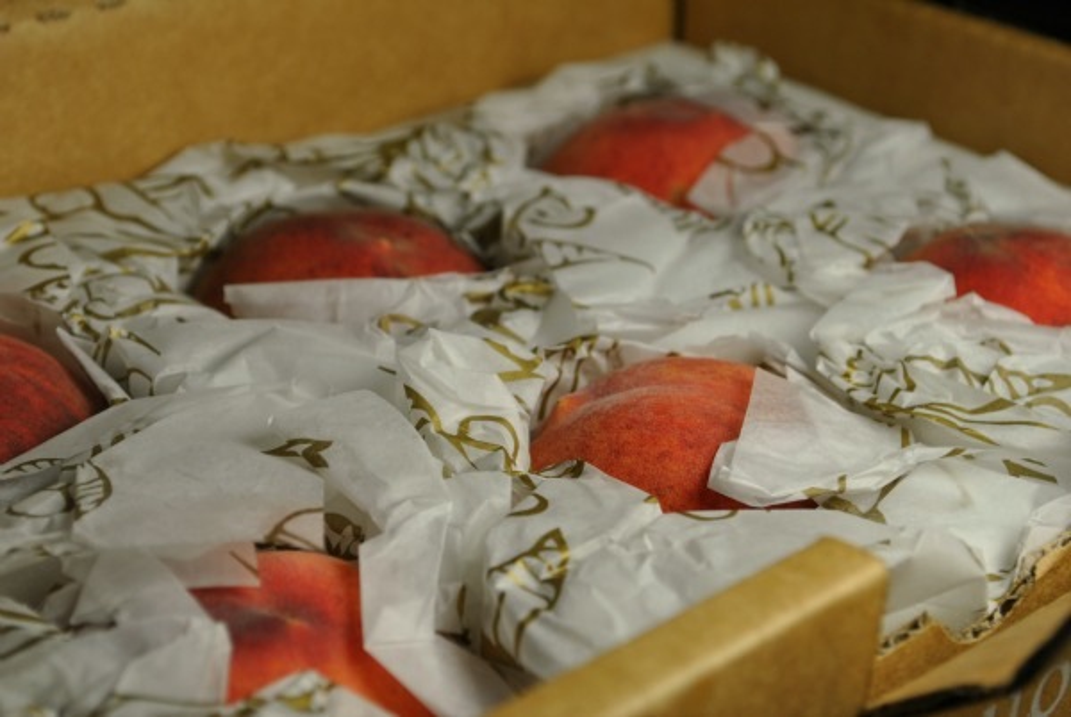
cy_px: 358
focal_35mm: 75
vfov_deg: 18.2
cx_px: 536
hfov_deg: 27.0
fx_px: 2235
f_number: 8
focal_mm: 50
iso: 125
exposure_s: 1/60
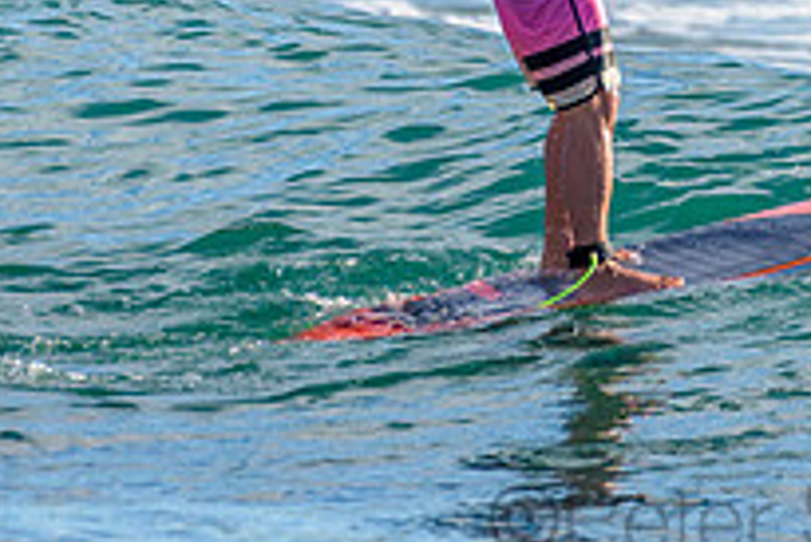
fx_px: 39044
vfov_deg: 0.8
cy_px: -136
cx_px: 795
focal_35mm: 1732
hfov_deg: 1.2
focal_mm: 500
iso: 280
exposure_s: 1/2000
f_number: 5.6
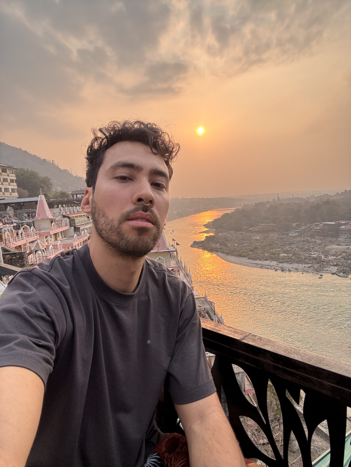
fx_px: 311
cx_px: 176
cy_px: 234
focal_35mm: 23
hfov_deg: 58.9
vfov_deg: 73.9
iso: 25
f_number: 1.9
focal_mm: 2.69
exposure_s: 1/392
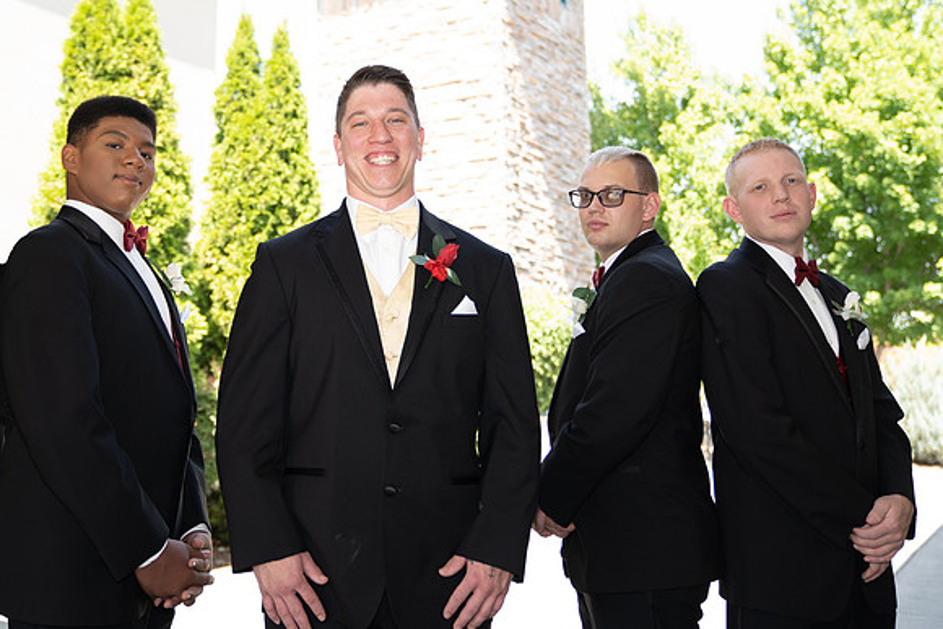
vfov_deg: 33.1
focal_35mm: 40
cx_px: 386
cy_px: 234
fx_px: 1054
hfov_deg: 48.0
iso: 160
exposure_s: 1/200
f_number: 2.8
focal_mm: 32
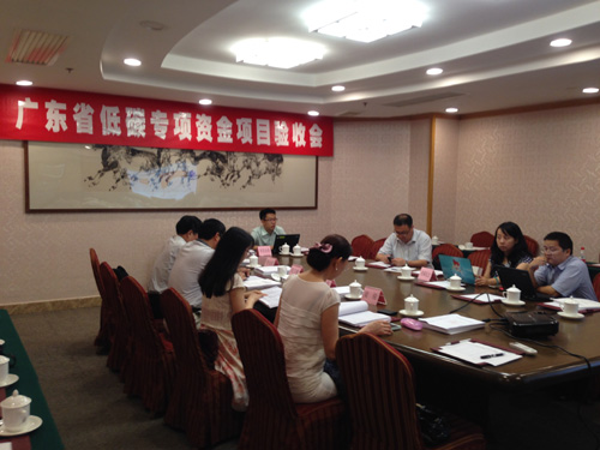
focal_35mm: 33
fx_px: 572
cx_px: 300
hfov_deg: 55.4
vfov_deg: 42.9
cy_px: 225
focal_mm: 4.12
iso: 64
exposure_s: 1/20
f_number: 2.4
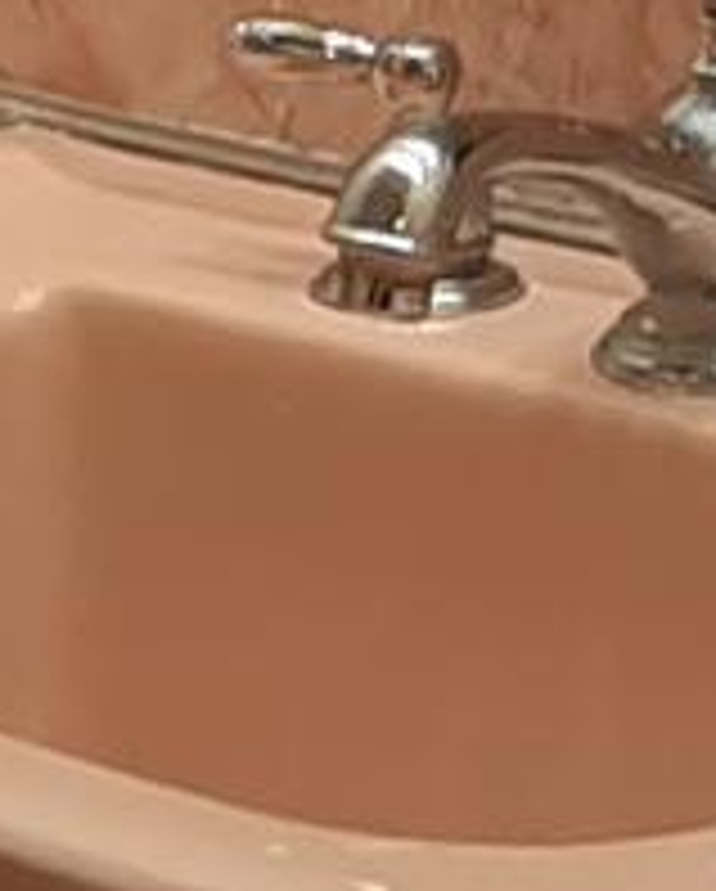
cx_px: -167
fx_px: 6924
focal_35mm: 262
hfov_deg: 5.9
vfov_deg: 7.4
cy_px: 166
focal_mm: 3.93
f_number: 1.7
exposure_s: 1/60
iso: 50
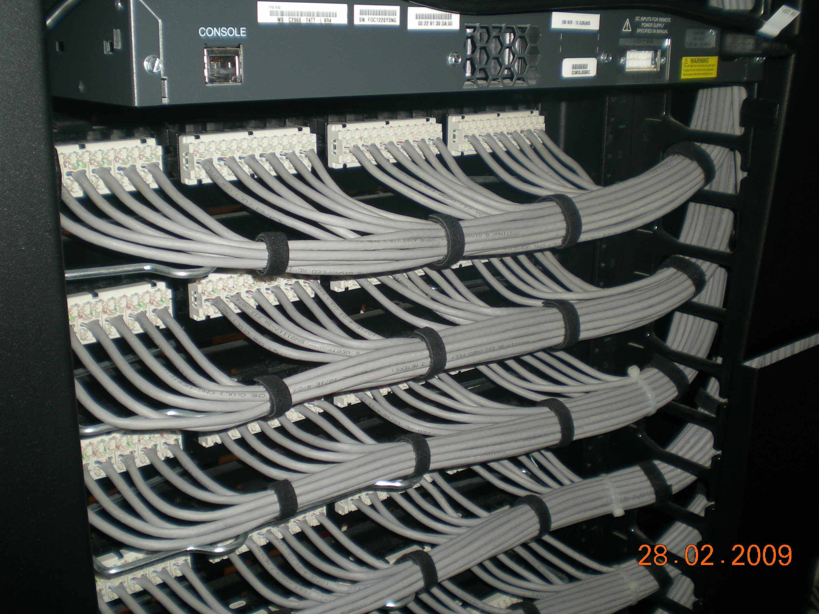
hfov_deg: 47.9
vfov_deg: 36.8
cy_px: 306
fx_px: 923
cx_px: 408
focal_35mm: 39
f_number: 3.1
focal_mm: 6.3
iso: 50
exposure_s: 1/60
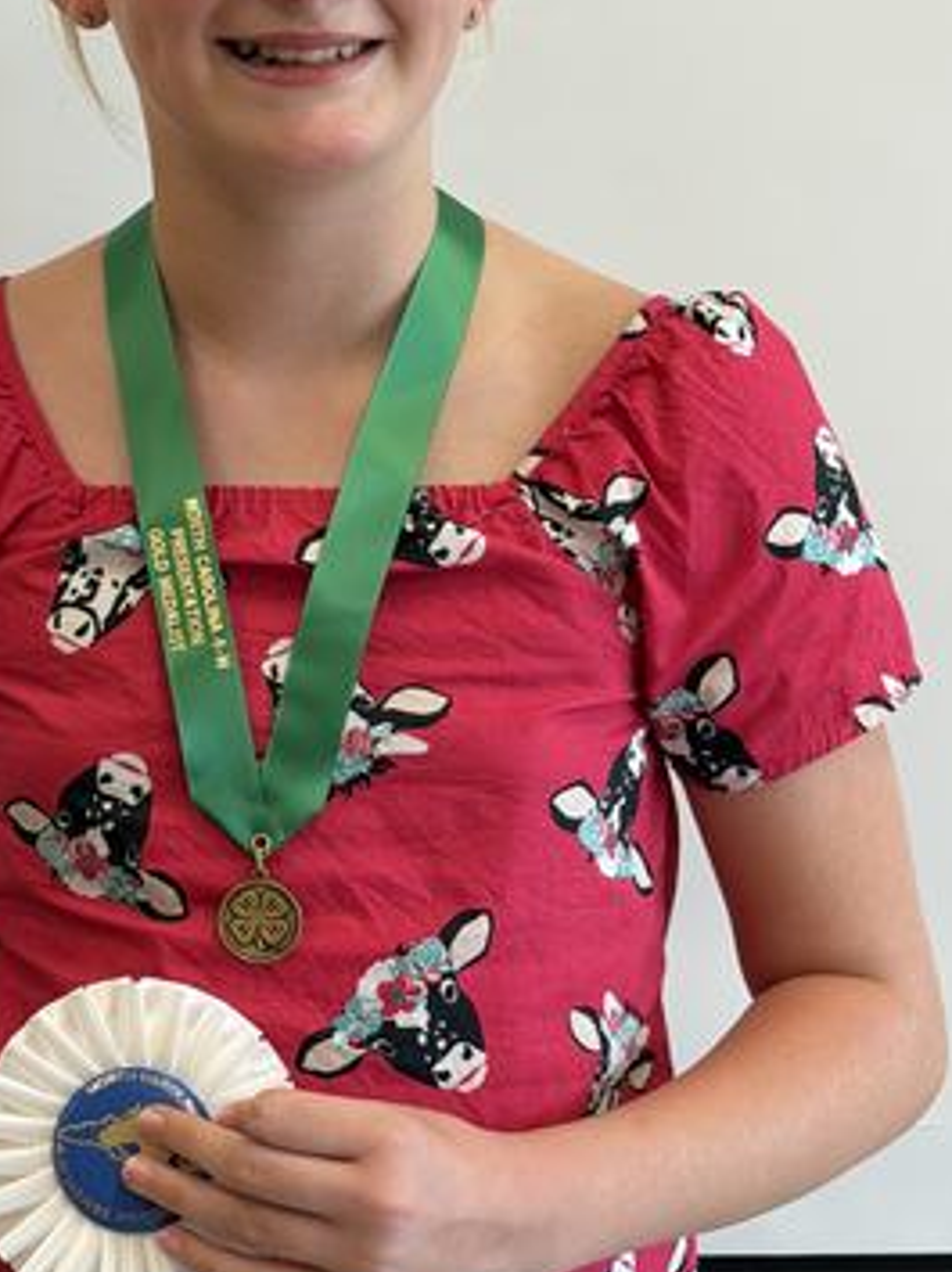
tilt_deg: -13.2
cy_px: 679
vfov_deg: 20.7
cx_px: 163
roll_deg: +2.1
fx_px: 3488
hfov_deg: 15.4
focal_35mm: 95
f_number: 1.78
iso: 64
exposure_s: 1/60
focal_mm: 6.76
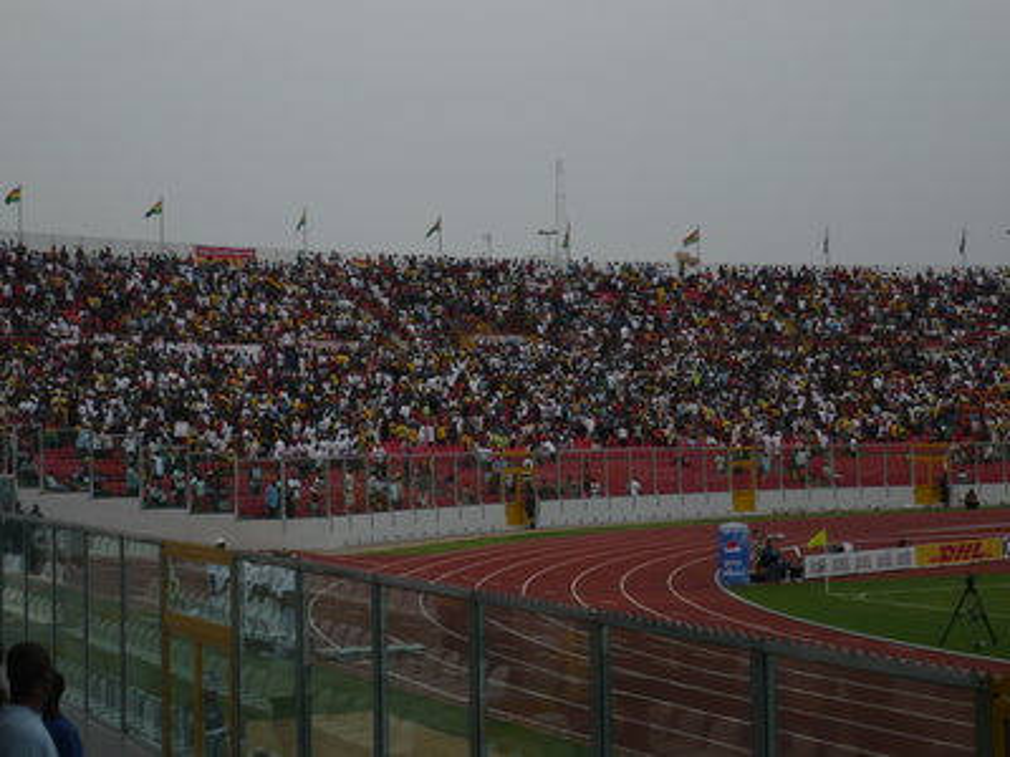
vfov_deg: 21.0
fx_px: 2042
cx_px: 505
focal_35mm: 70
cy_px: 378
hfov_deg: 27.8
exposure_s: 1/500
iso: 100
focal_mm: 11.5
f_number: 4
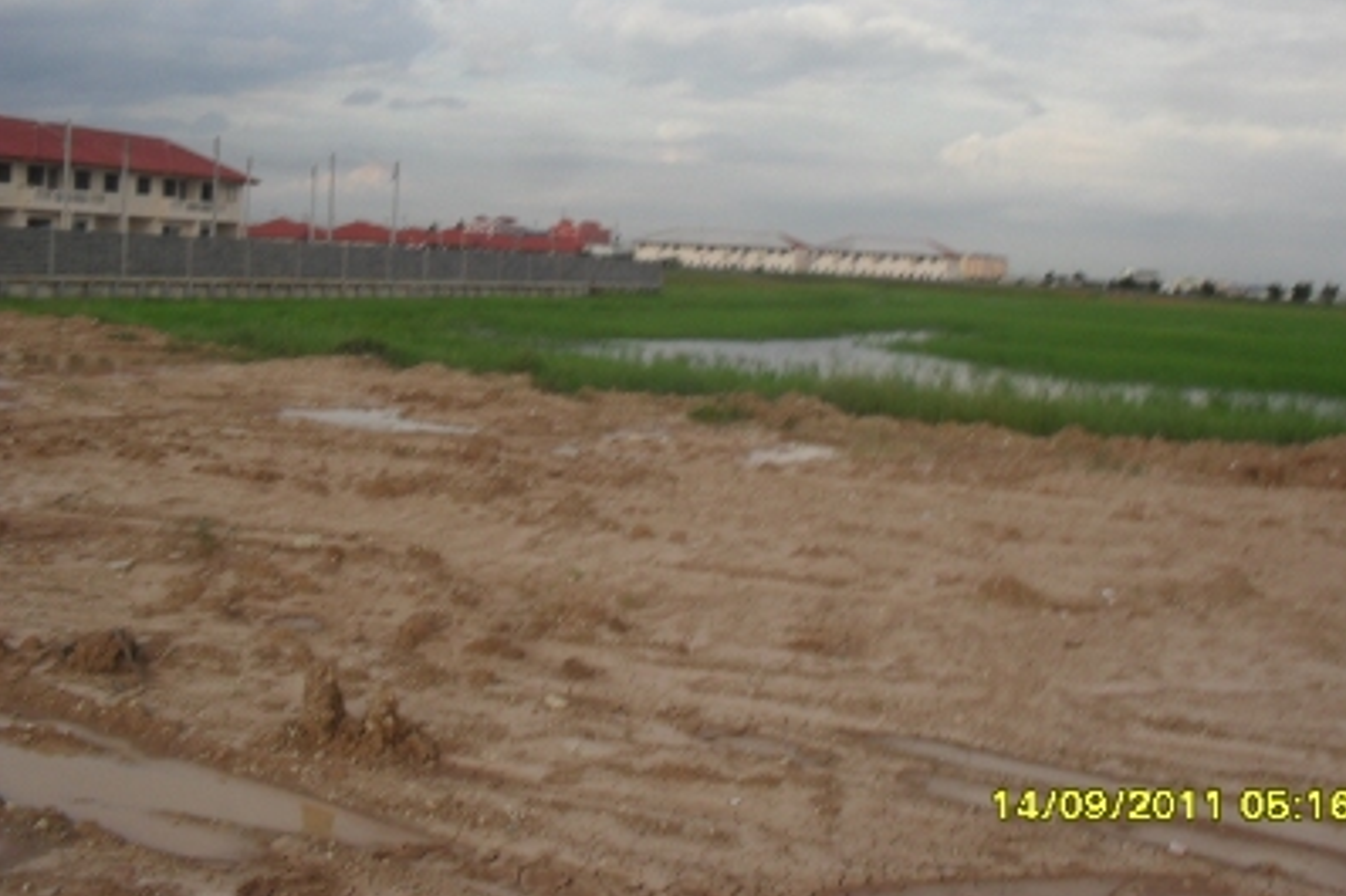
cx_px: 747
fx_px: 1532
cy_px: 345
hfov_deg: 47.3
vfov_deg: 32.5
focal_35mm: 41
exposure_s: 1/125
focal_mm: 6.3
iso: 100
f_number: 8.4
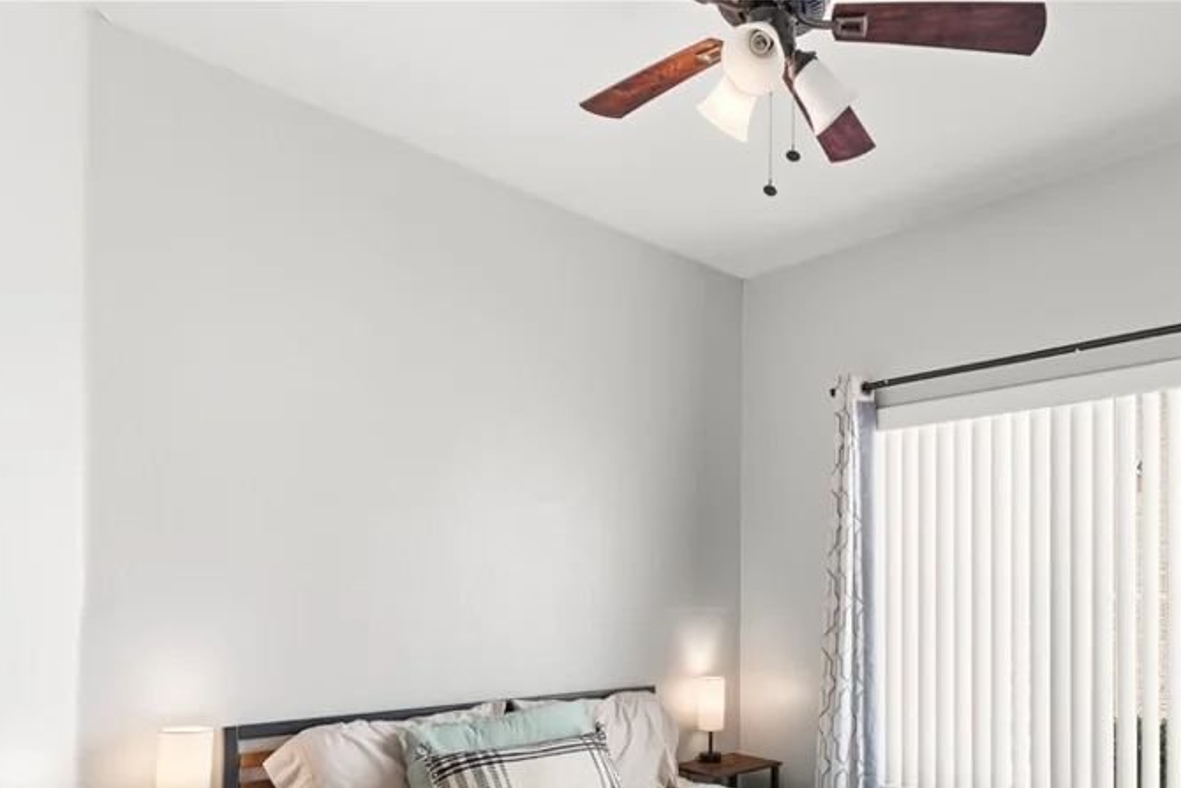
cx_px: 820
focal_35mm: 26
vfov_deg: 47.5
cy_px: 600
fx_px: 853
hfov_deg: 66.8
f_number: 8
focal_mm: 17
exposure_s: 1/20
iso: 400
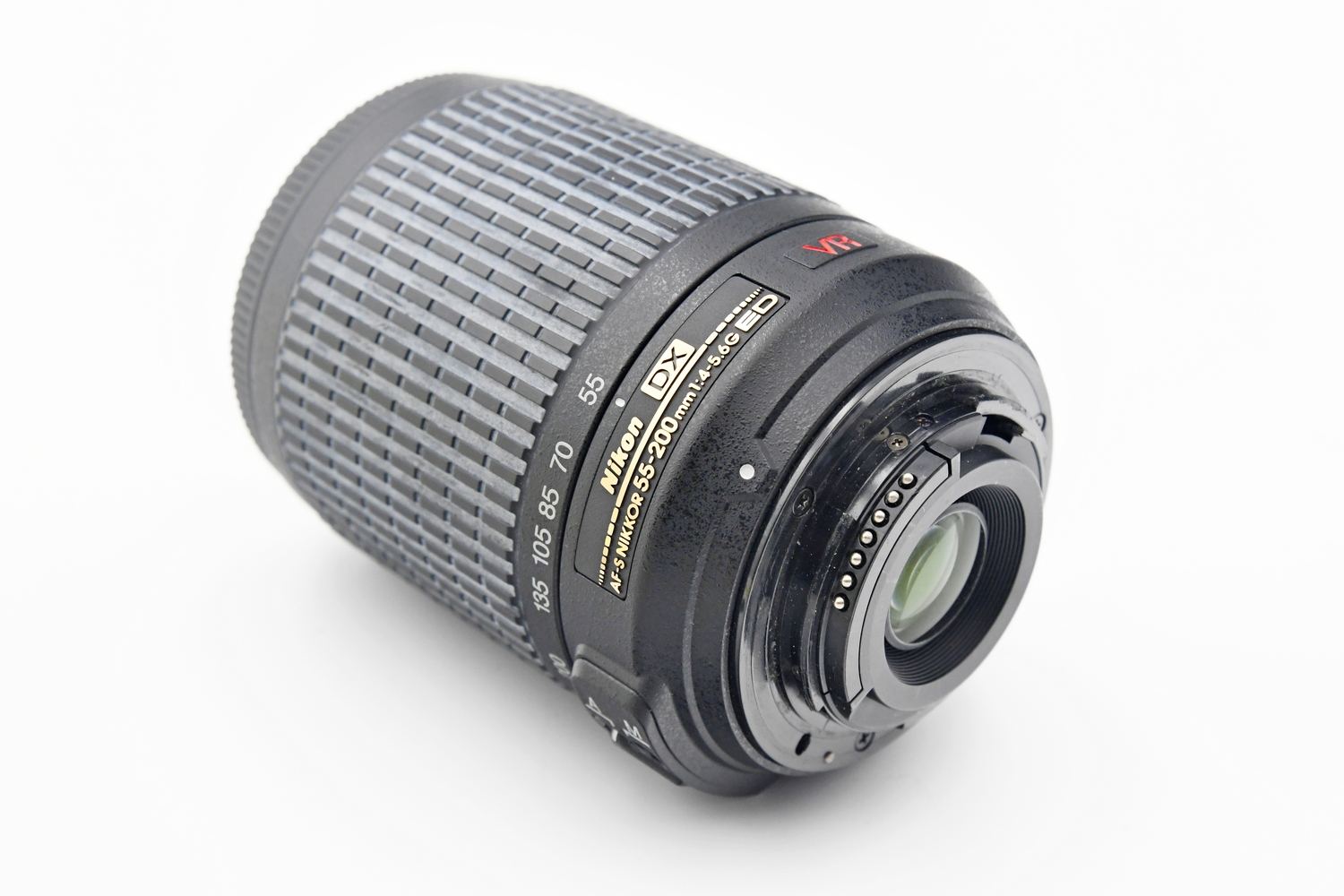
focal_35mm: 63
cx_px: 672
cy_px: 448
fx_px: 2352
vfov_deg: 21.6
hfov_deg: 31.9
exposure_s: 1/100
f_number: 8
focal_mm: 42
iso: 1600
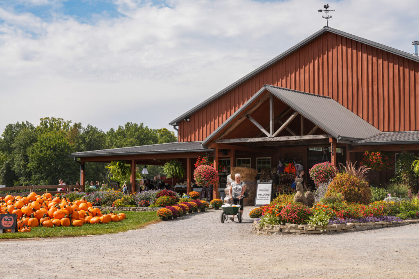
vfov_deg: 19.5
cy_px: 140
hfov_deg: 28.8
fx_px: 815
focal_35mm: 70
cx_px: 210
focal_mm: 70
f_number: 5
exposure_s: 1/640
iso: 100
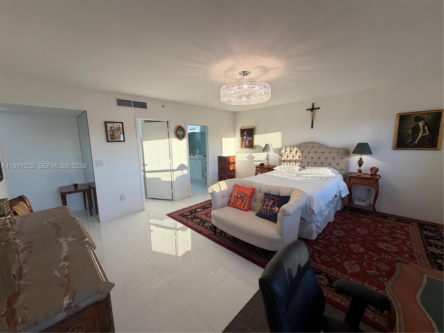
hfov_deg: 102.1
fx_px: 180
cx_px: 222
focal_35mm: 14
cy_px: 166
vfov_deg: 85.7
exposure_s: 1/120
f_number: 2.2
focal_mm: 2.22
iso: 64
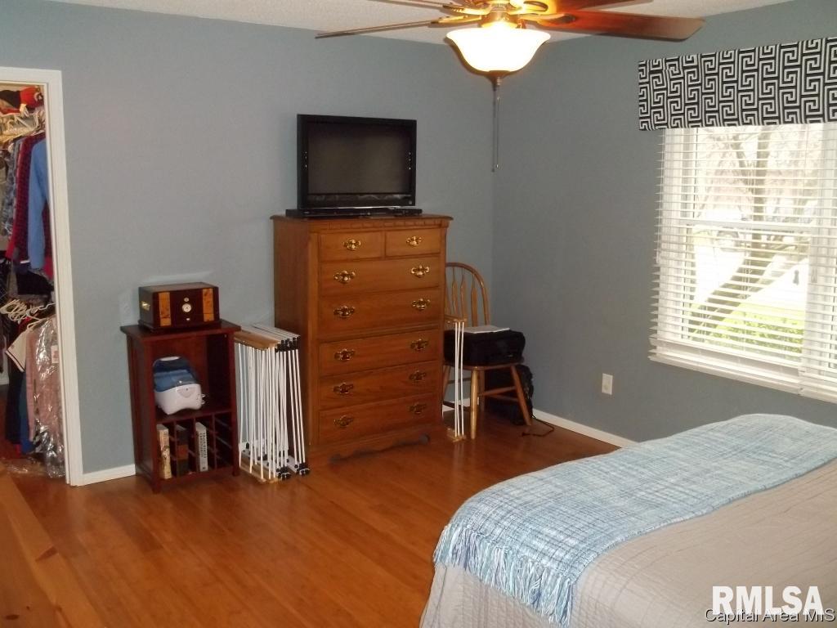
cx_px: 418
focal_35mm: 33
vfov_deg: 42.9
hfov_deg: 55.4
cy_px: 314
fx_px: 798
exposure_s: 1/30
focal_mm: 5.9
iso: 400
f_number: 3.3
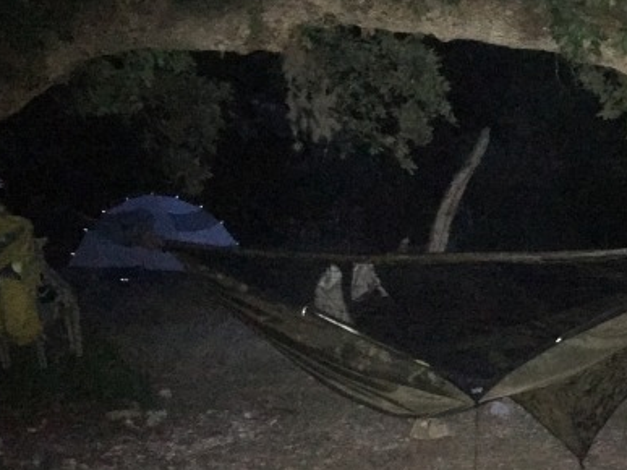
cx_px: 449
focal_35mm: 48
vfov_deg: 29.9
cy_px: 335
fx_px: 869
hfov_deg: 38.9
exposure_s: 1/16
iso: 2000
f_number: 2.2
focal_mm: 4.15
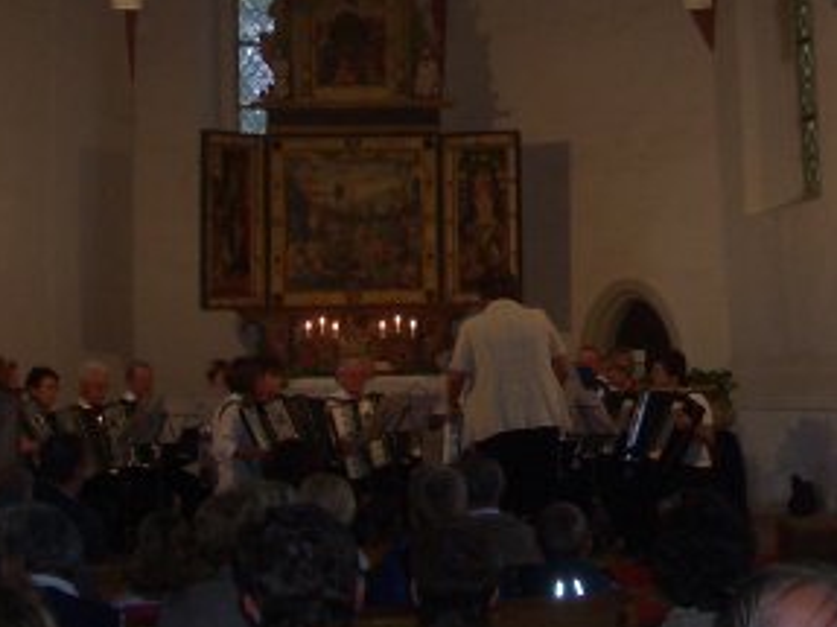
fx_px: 1885
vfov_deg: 18.4
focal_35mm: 78
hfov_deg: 25.0
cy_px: -6
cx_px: 452
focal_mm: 5.8
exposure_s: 1/40
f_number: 2.6
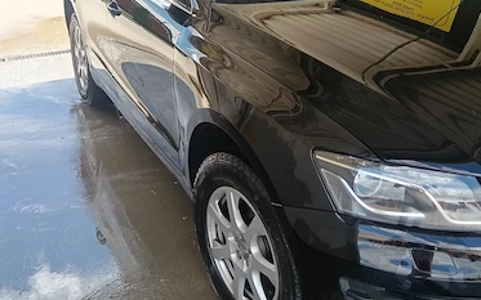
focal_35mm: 46
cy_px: 100
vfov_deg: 27.8
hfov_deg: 43.4
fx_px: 603
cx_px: 272
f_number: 1.9
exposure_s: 1/121
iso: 100
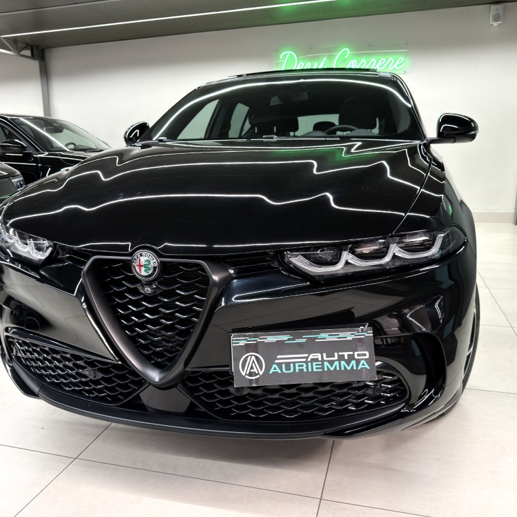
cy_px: 255
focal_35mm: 29
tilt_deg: -12.5
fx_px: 490
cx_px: 265
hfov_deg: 55.6
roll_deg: -0.1
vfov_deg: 55.6
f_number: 1.78
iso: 250
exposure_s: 1/33
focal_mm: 6.76
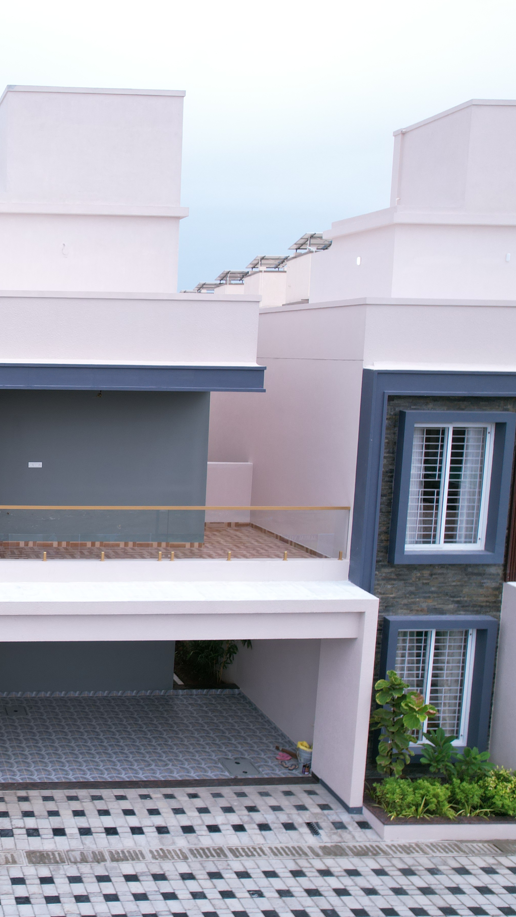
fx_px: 851
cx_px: -72
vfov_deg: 56.6
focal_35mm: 35
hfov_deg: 29.8
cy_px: 459
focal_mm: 8.38
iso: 100
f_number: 2.8
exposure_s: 1/800
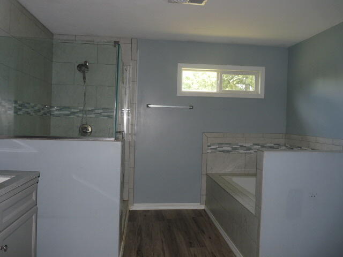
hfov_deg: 65.3
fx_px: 268
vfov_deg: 51.4
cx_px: 172
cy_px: 128
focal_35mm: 27
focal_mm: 4.8
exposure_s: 1/30
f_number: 2.8
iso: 100
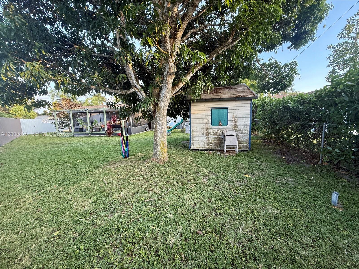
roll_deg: +2.1
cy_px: 134
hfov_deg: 102.1
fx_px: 145
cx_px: 180
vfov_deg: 85.7
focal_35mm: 14
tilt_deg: -6.1
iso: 80
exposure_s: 1/99
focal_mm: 2.22
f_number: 2.2
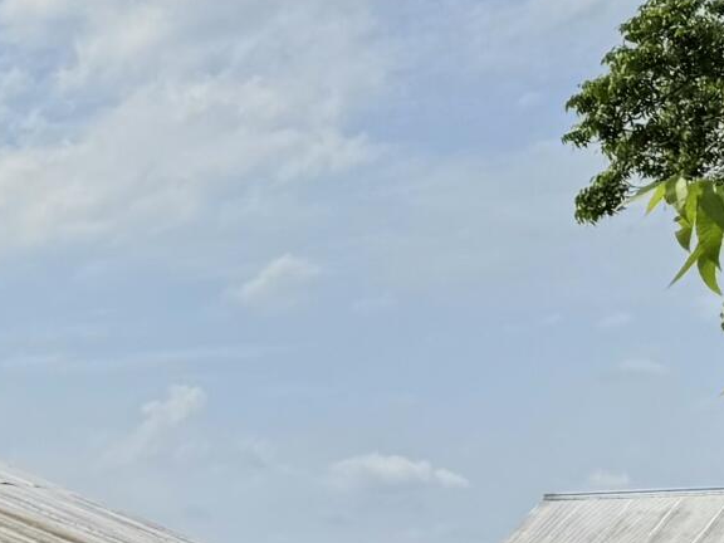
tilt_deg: -3.3
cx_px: -984
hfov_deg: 12.5
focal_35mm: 125
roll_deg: -0.3
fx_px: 2614
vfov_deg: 11.4
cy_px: 796
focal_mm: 6.76
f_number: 1.78
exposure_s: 1/14286
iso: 80
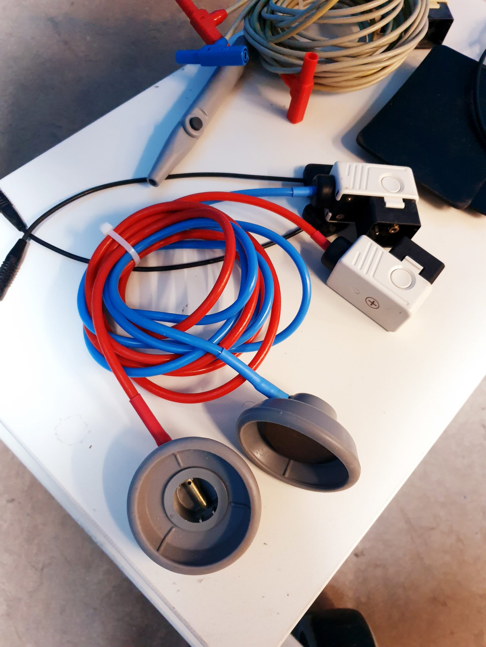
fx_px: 487
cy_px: 324
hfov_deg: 53.1
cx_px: 243
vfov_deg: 67.3
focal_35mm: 26
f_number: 1.5
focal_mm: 4.3
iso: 320
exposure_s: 1/33
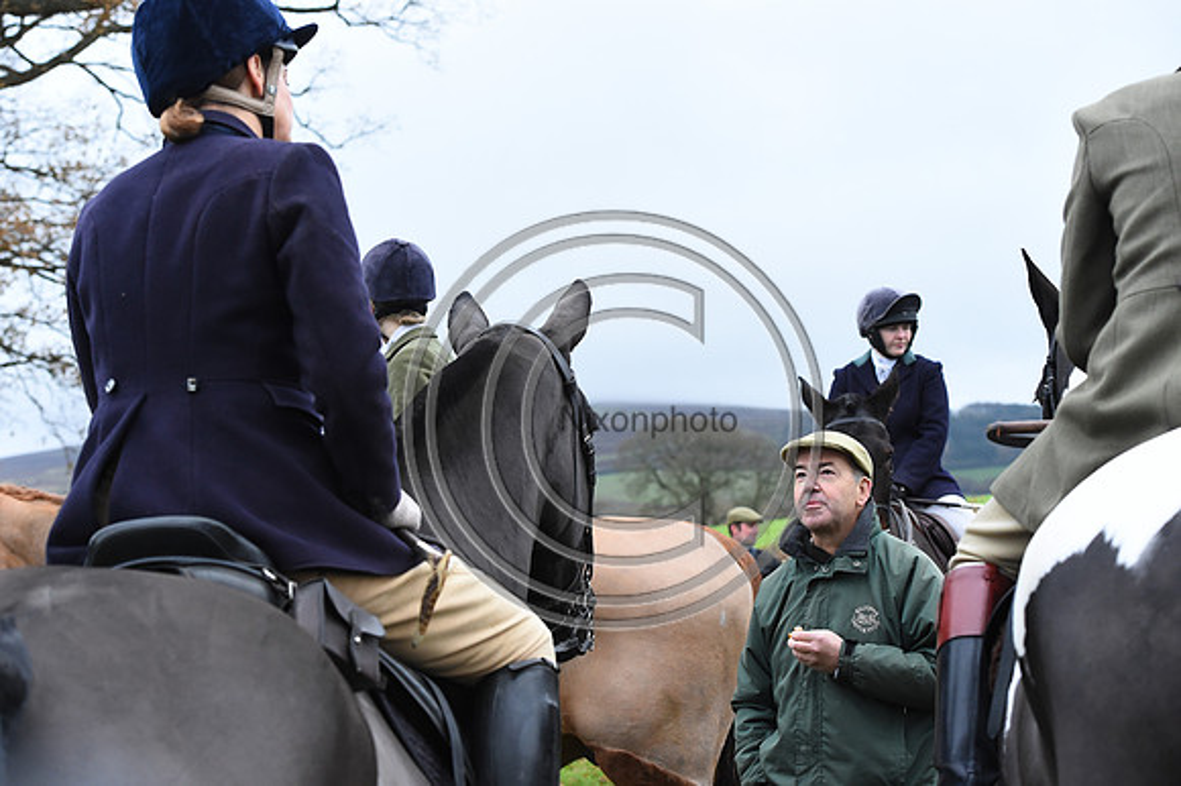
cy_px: 393
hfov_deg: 28.9
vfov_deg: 19.4
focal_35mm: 70
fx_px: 2295
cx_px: 590
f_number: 5.6
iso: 3200
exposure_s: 1/1000
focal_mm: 70
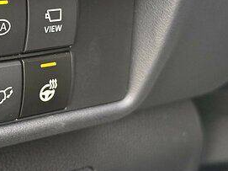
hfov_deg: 19.8
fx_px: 639
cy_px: 44
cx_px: 19
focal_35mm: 97
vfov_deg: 15.2
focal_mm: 6.76
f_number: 1.78
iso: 100
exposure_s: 1/60
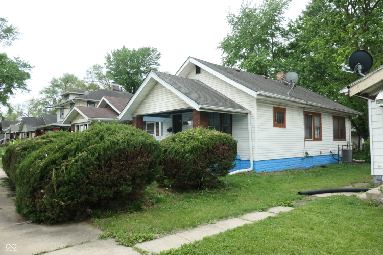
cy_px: 128
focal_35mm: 24
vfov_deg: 53.1
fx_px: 255
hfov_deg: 73.7
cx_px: 192
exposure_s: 1/640
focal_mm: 8.8
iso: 200
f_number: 3.3
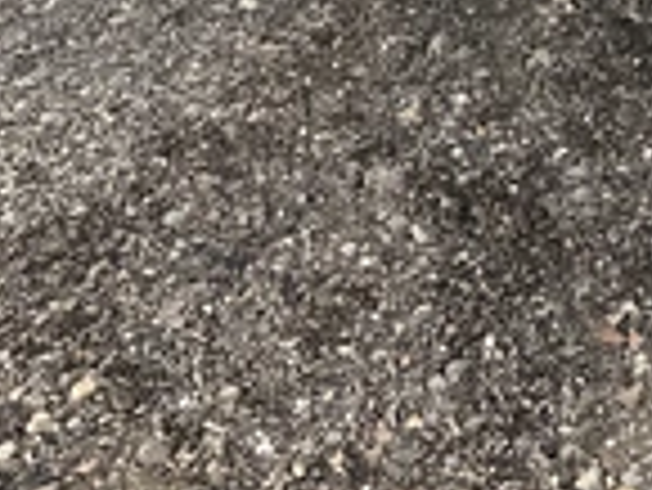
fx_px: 1508
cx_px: 746
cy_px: -171
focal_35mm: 80
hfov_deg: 22.8
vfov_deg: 17.2
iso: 25
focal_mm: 3
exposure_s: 1/495
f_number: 1.8
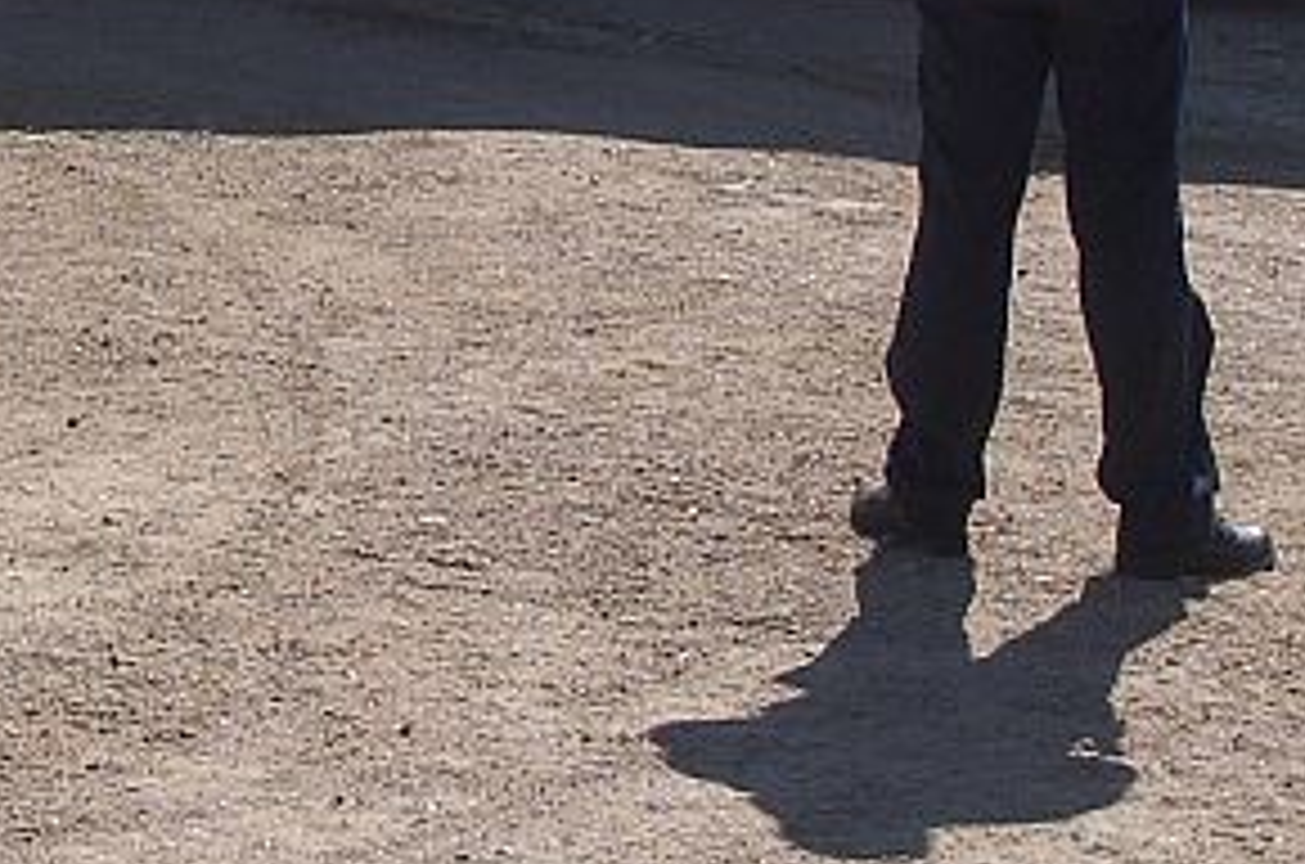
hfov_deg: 15.5
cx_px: -338
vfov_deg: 10.5
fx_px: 4594
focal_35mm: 127
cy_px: -328
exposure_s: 1/1000
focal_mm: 24
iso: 200
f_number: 6.3
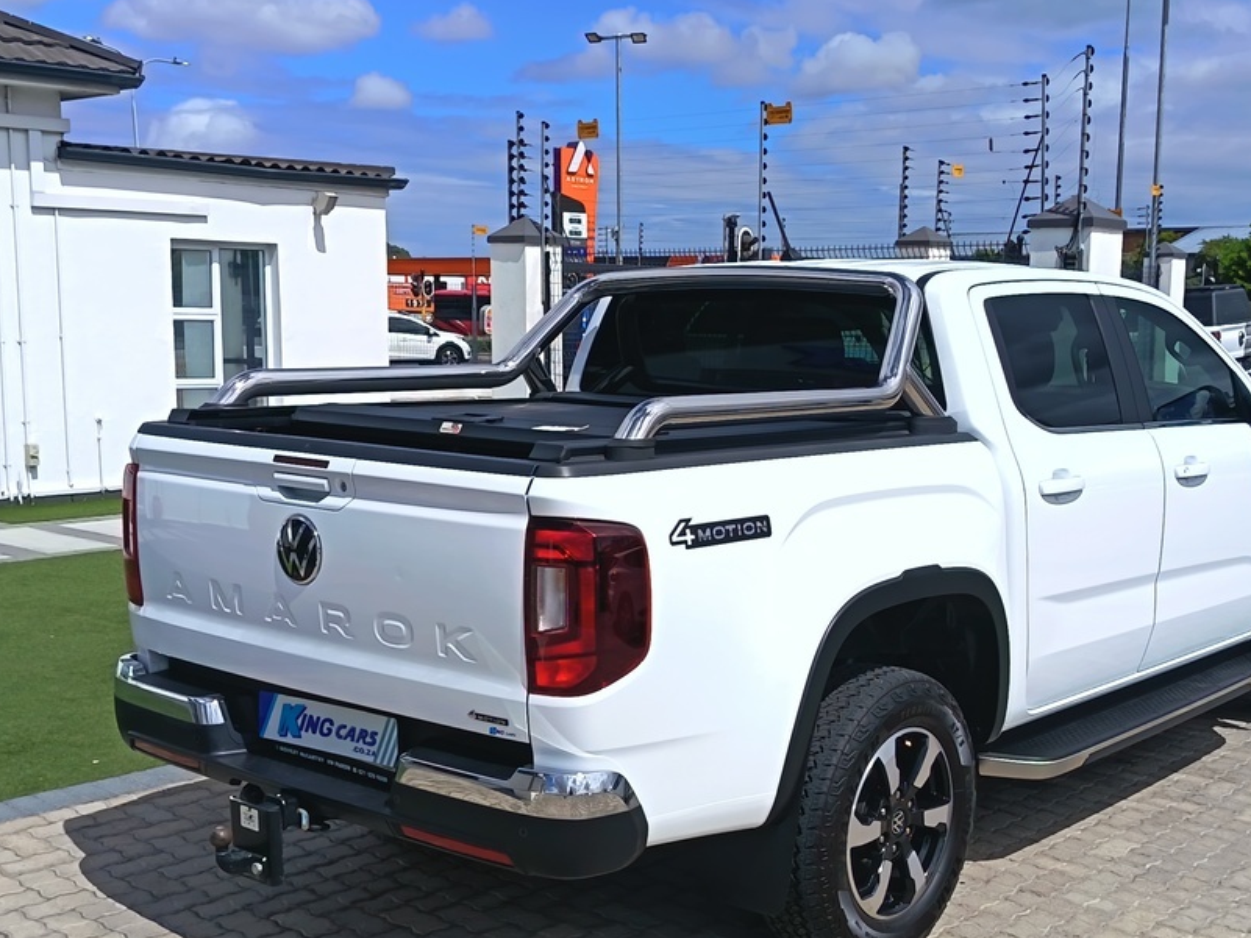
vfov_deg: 31.4
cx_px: 692
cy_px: 568
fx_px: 1663
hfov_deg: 41.2
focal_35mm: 46
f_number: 1.75
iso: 100
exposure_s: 1/1894
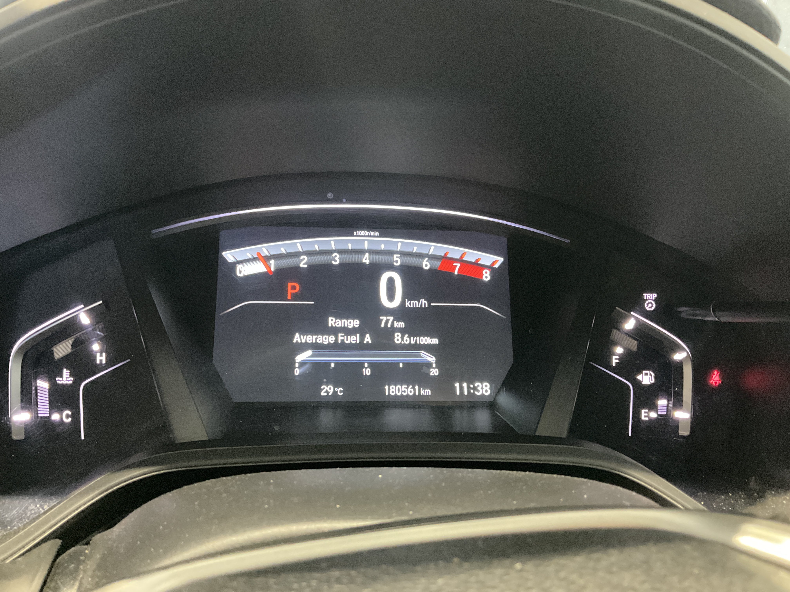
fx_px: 662
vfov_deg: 48.2
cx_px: 395
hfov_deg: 61.7
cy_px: 296
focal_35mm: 29
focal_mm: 3
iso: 500
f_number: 1.8
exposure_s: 1/30
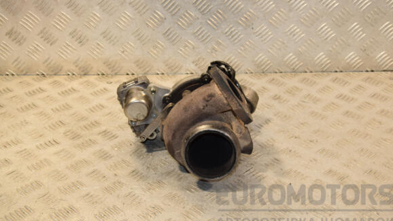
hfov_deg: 33.8
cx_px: 203
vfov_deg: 19.4
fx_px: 646
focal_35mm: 62
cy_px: 104
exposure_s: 1/200
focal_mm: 38
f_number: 6.3
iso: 800
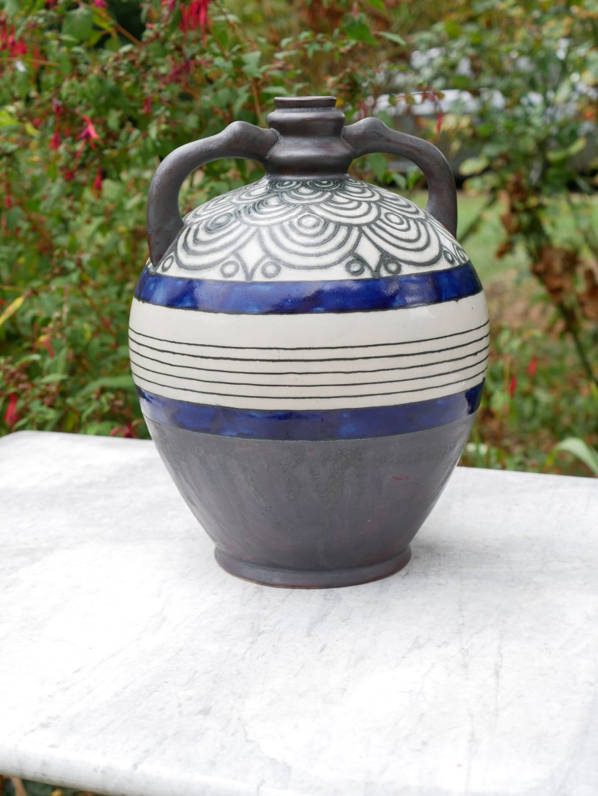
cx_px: 299
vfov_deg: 32.2
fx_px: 1381
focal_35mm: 60
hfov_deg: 24.4
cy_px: 398
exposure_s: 1/160
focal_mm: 30
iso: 200
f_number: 4.5
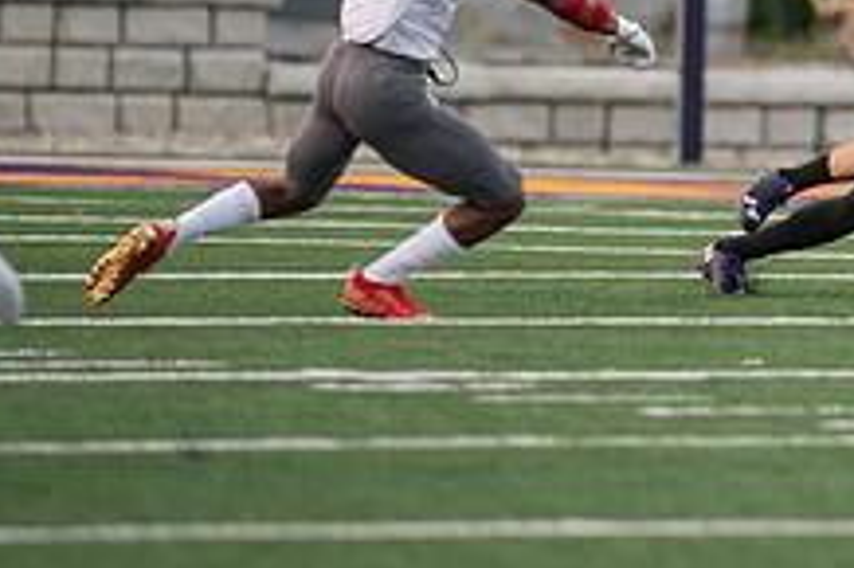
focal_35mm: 799
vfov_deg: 1.7
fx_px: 18939
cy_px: -14
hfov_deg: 2.6
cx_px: 1030
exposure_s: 1/1000
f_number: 2.8
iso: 1250
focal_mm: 300
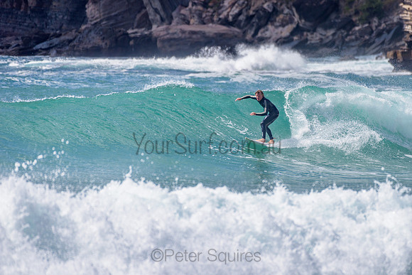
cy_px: 107
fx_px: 7018
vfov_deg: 2.2
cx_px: 250
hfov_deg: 3.4
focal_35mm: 613
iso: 90
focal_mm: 500
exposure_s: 1/2000
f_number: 5.6
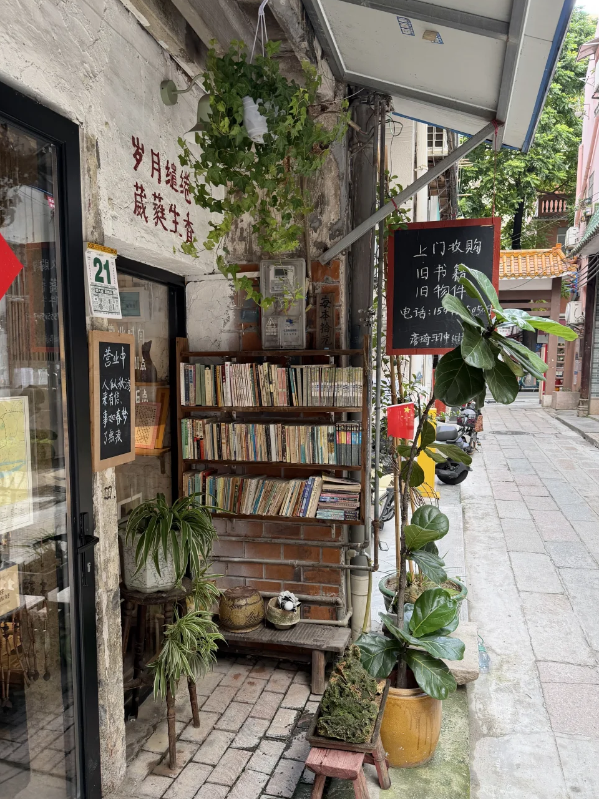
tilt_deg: -7.5
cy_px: 442
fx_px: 623
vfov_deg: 65.2
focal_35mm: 27
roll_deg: -1.3
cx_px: 301
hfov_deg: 51.4
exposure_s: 1/121
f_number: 1.78
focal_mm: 6.76
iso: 64
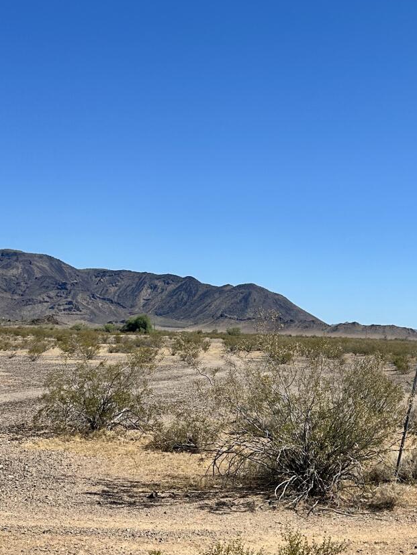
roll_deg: -3.1
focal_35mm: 58
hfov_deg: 24.9
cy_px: 190
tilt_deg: +10.2
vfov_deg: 33.0
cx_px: 321
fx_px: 932
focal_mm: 6.86
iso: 80
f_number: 1.78
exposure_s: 1/7042
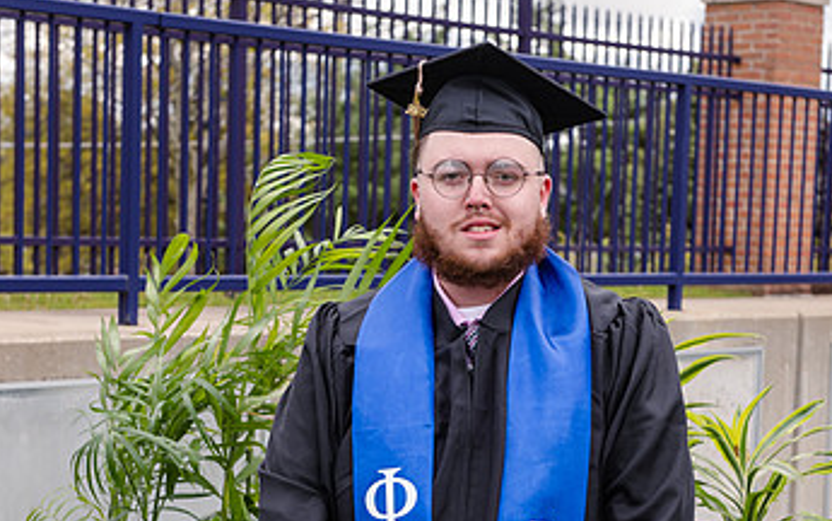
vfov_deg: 13.6
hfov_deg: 21.6
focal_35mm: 96
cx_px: 429
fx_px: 2178
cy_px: 414
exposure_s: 1/200
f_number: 5.6
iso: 160
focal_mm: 56
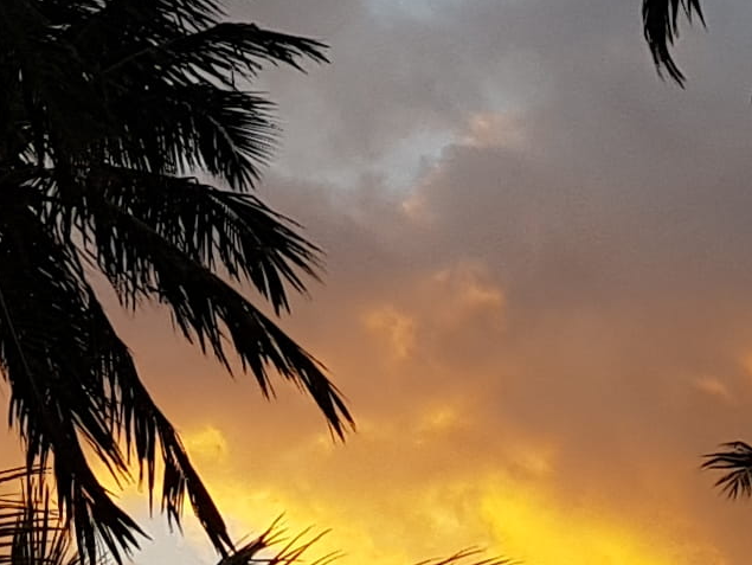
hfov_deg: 11.4
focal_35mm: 165
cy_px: -676
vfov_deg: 8.4
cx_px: -403
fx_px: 3587
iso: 40
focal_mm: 4.2
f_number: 1.7
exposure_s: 1/530
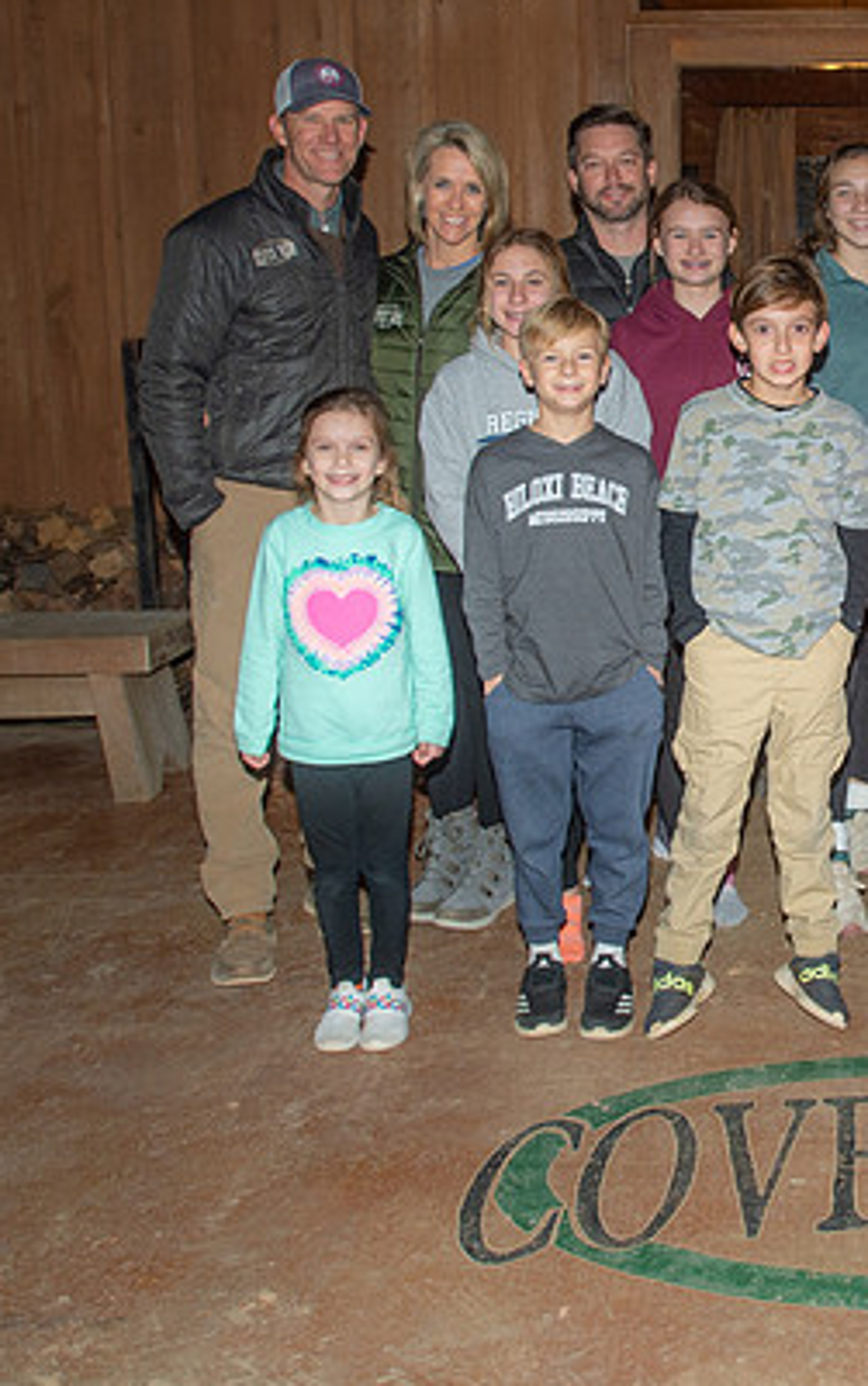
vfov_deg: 45.8
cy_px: 525
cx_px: 899
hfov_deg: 27.9
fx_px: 1626
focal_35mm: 43
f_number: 3.5
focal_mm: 17
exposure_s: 1/200
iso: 500
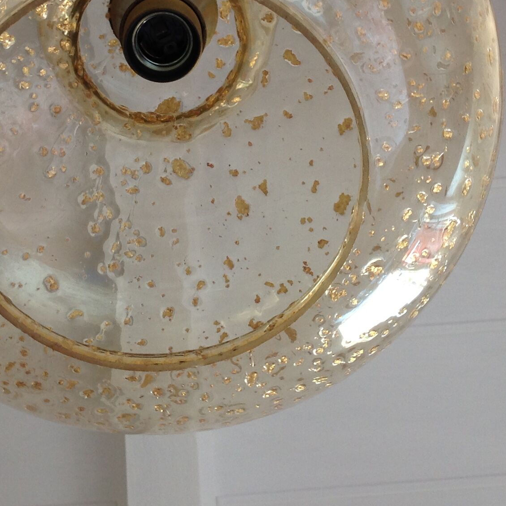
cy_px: 115
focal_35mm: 71
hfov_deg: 24.3
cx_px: 215
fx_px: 1174
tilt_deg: +72.5
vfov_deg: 24.0
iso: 50
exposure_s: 1/15
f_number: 2.4
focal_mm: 4.28
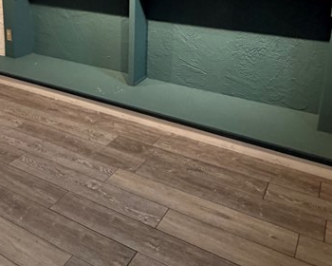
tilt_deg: -14.8
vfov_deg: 35.7
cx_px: 110
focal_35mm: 40
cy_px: 40
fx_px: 393
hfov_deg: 45.1
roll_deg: -0.3
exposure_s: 1/60
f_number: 2.2
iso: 400
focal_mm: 2.22
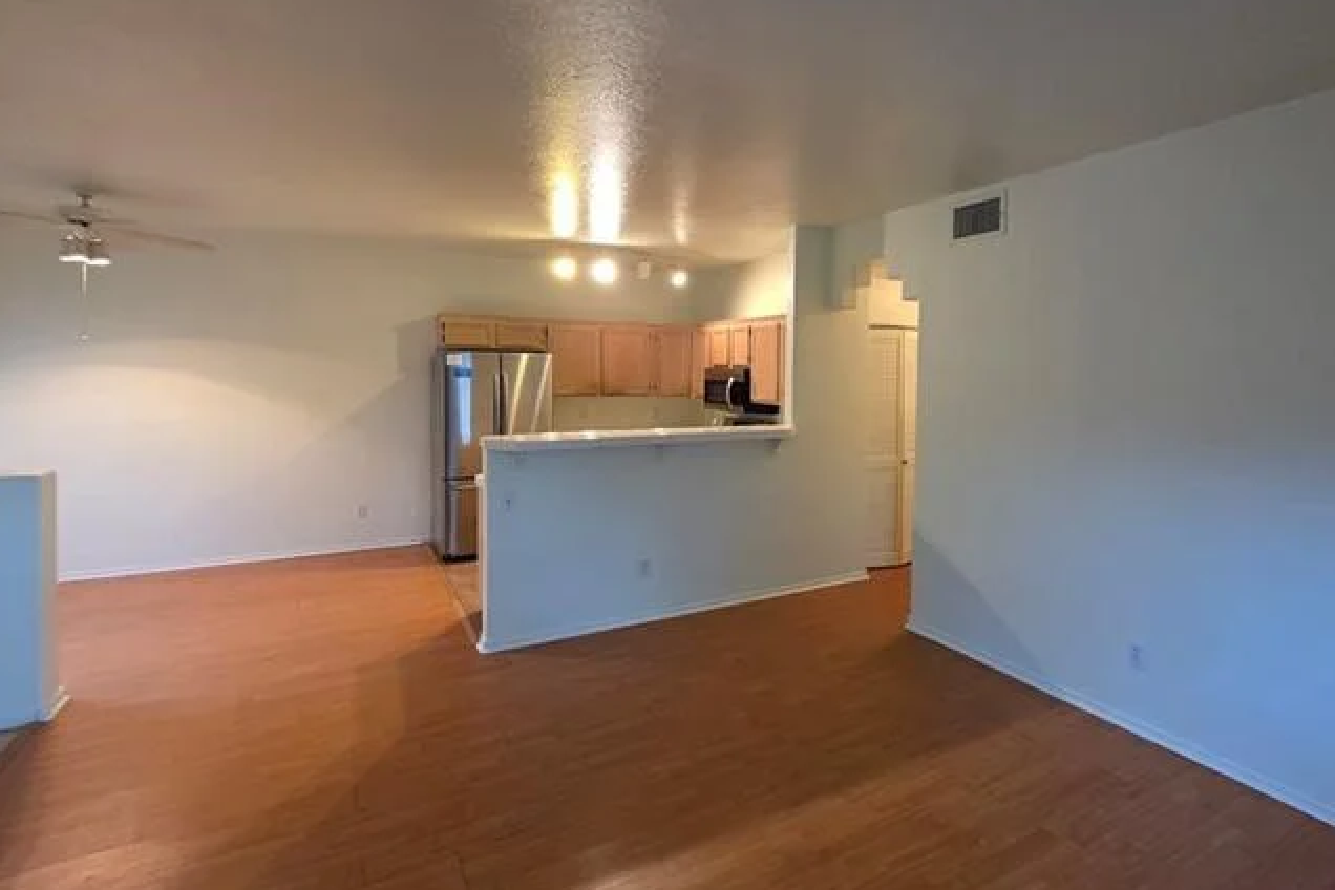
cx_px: 747
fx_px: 630
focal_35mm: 17
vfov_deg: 70.2
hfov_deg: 92.8
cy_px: 390
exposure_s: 1/60
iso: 640
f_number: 1.9
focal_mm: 2.2
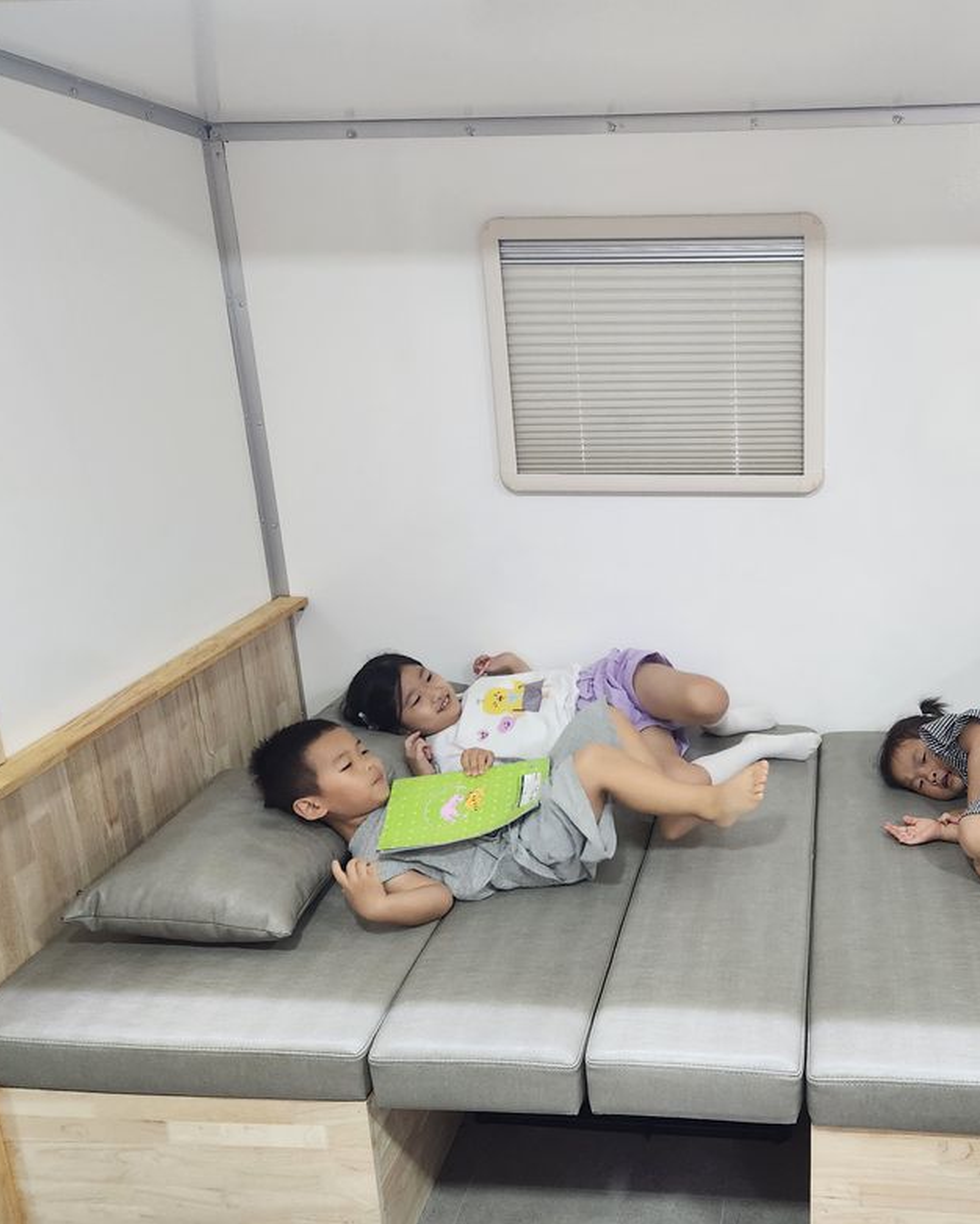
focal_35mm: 31
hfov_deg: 45.5
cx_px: 736
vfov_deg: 57.2
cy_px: 607
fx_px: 1123
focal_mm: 5.4
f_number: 1.8
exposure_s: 1/120
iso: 400
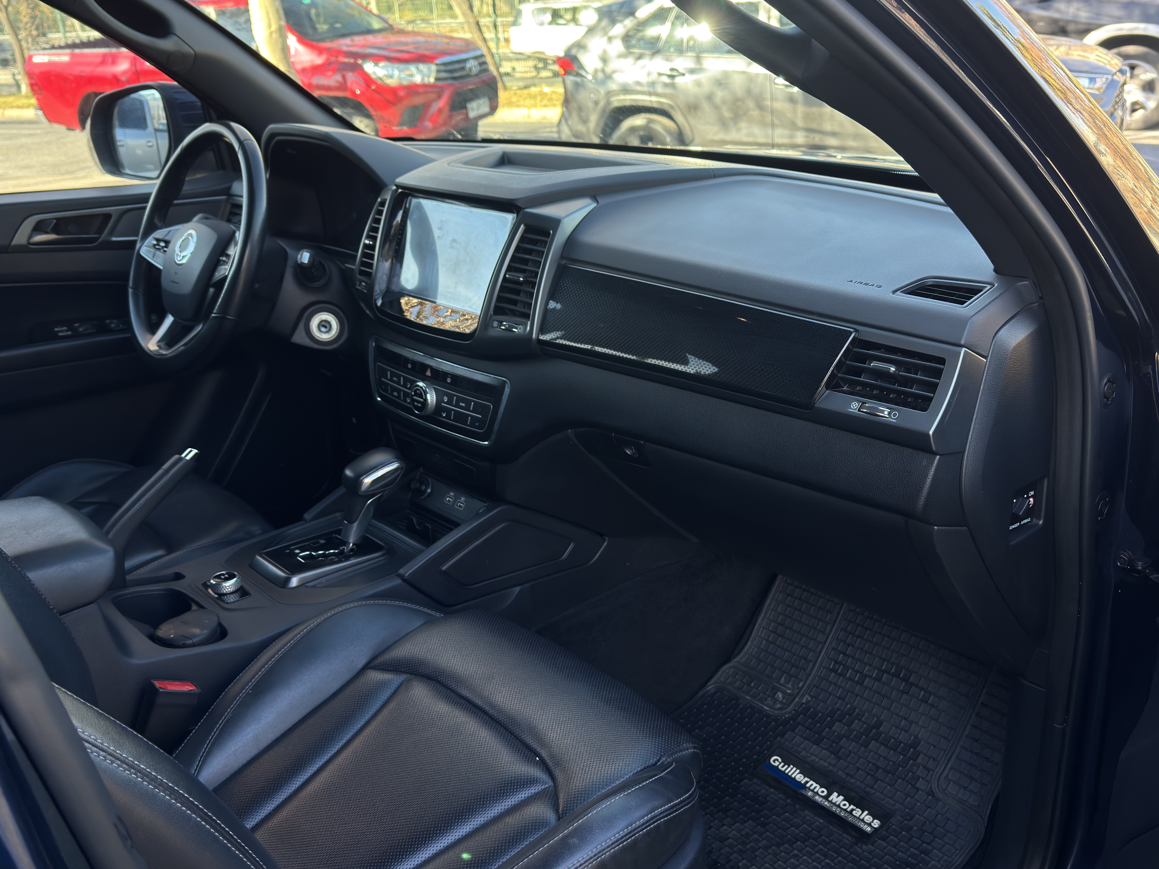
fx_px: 1172
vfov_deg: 40.7
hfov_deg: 52.6
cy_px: 434
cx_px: 580
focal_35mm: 35
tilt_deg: -20.3
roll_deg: +4.6
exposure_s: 1/217
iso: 100
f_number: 1.78
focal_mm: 6.76
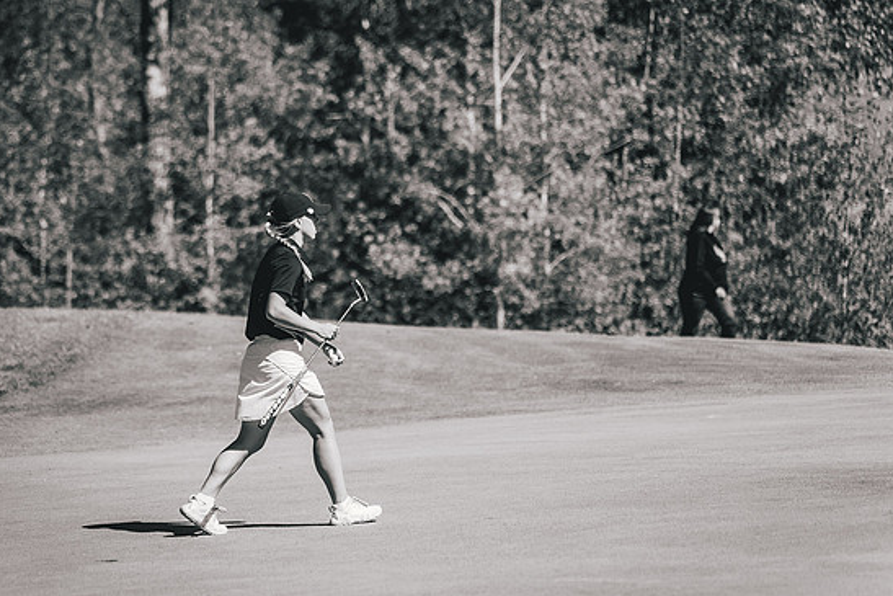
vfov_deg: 6.7
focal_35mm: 205
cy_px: 345
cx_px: 290
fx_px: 5086
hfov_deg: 10.0
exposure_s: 1/5000
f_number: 2.8
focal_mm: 150
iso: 400
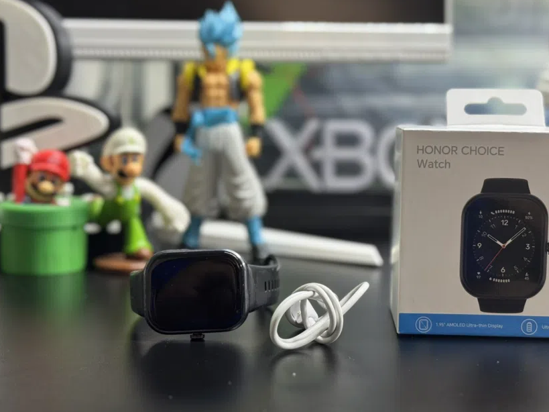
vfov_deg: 24.4
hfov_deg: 32.1
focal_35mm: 60
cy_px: 187
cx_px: 331
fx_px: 951
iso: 50
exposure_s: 1/50
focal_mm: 6.76
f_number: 1.78
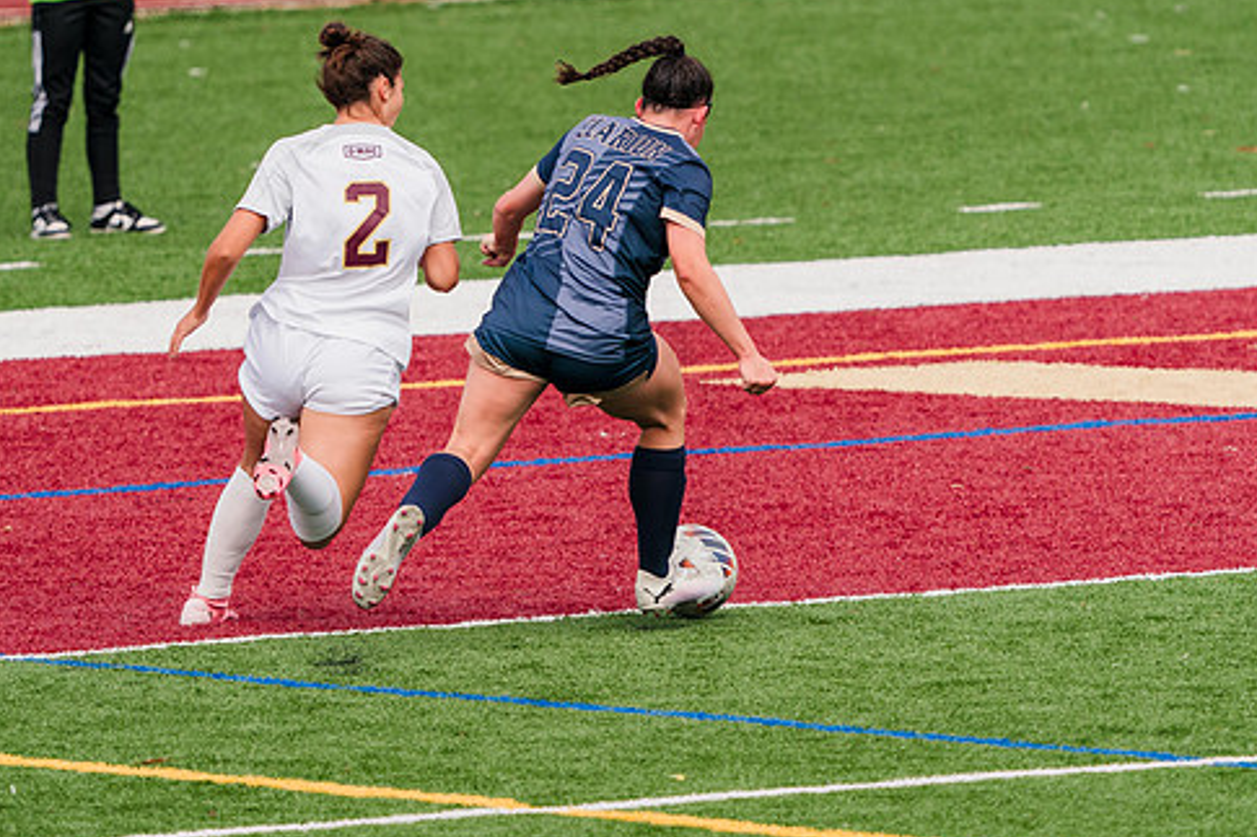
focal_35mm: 719
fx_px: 25095
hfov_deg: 2.9
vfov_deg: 1.9
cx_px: 520
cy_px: 299
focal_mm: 463
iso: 500
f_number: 6.3
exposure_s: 1/1600
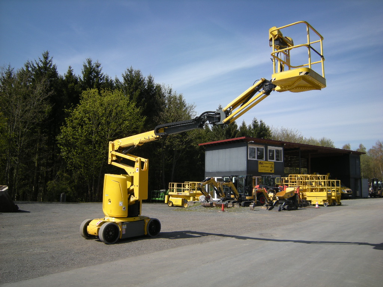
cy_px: 144
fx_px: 310
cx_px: 192
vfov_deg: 49.7
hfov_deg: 63.4
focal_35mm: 28
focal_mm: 4.7
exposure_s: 1/301
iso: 64
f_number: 5.6
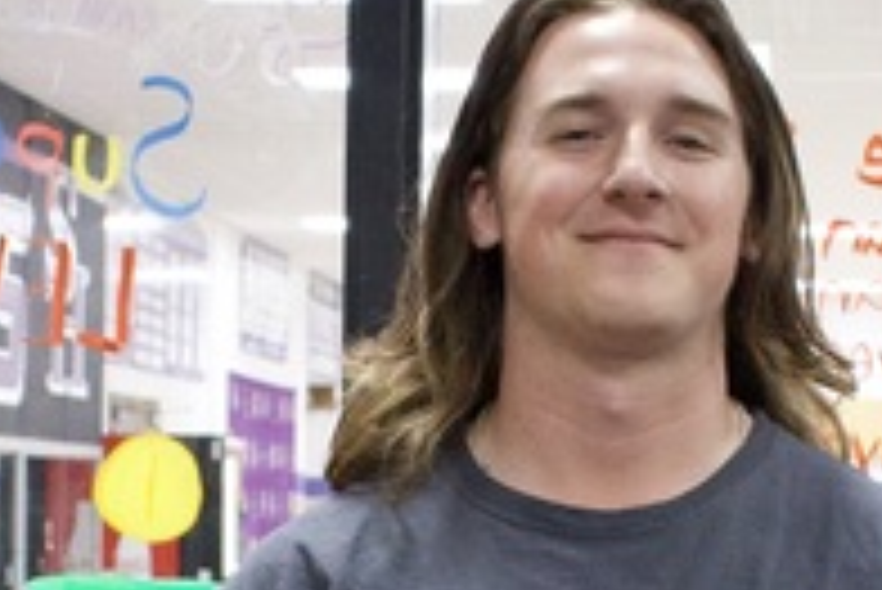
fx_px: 3457
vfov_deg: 9.5
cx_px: 360
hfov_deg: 14.5
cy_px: 804
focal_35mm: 141
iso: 3200
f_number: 3.5
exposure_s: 1/125
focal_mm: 18
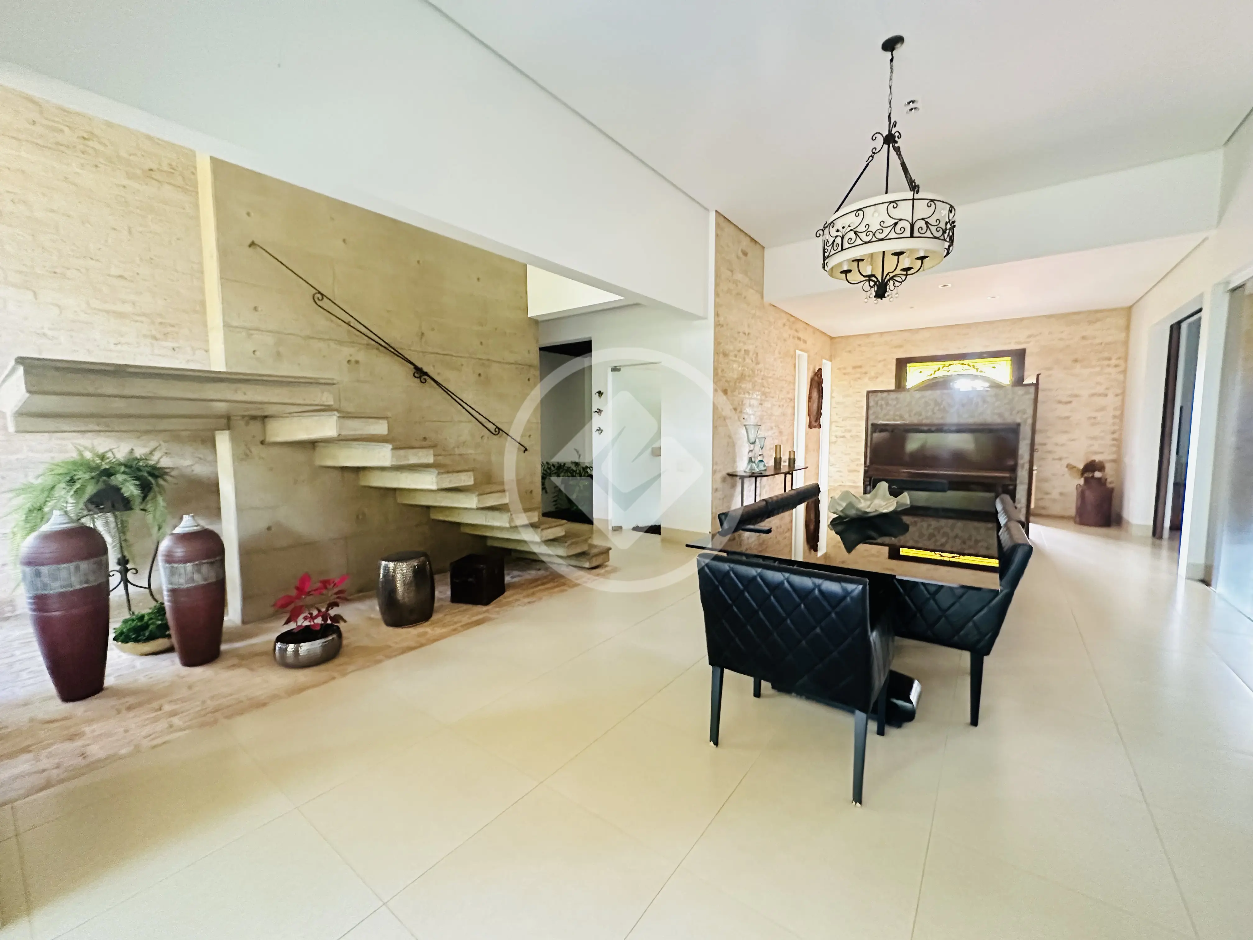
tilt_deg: -4.6
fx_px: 507
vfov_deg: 85.7
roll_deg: +0.0
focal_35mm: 14
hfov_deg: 102.1
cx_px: 626
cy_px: 470
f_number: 2.2
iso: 1250
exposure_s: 1/51
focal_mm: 2.22
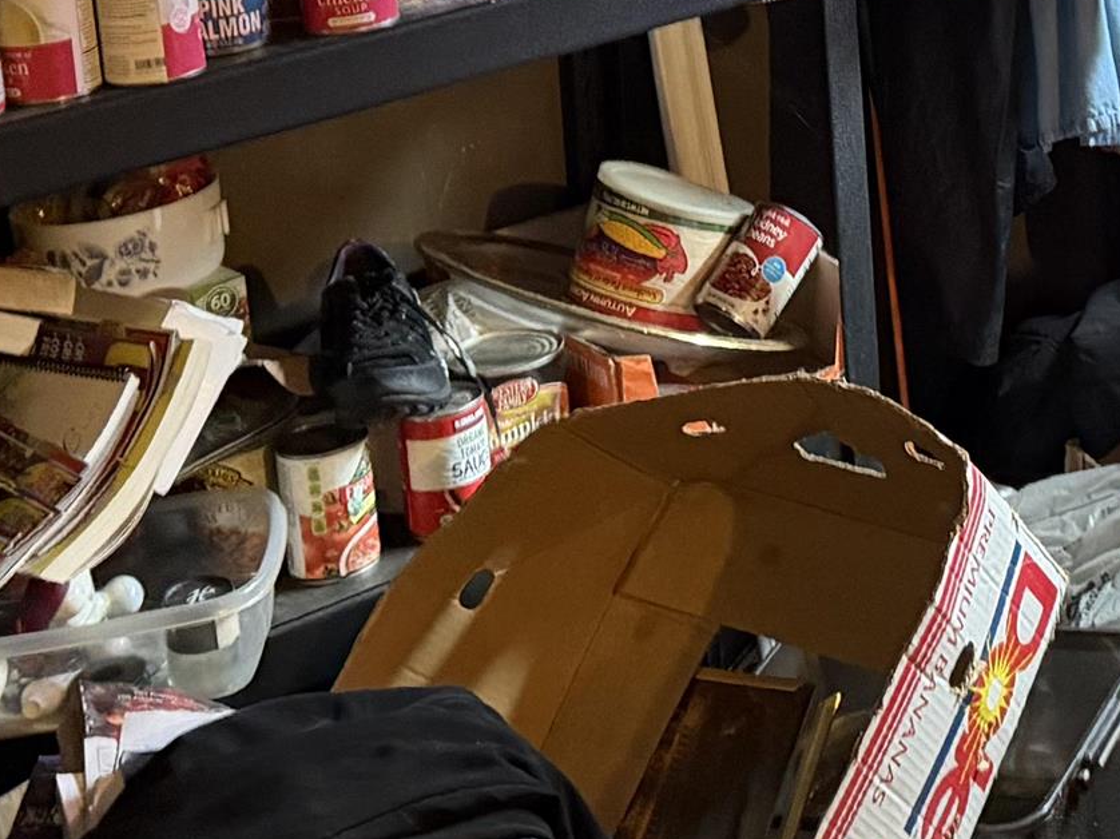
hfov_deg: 21.2
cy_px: -383
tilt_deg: -8.6
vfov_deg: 15.6
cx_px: 1224
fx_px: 2846
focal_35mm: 88
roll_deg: +4.9
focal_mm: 6.76
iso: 800
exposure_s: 1/39
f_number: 1.78
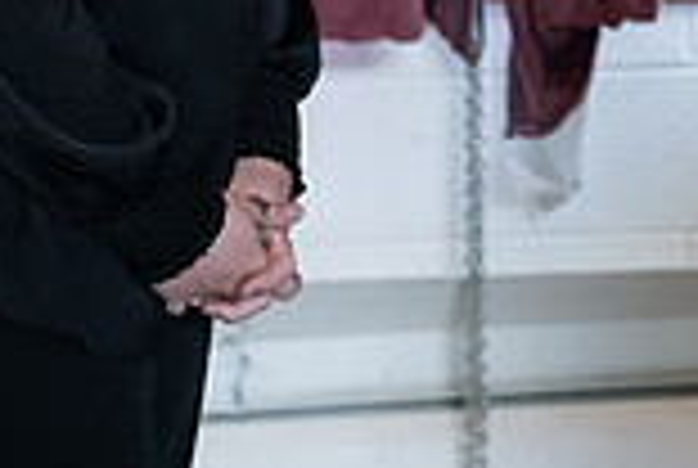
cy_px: -394
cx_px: 491
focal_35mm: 194
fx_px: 3769
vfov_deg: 6.9
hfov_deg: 10.6
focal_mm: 52
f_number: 3.5
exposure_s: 1/200
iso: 2500
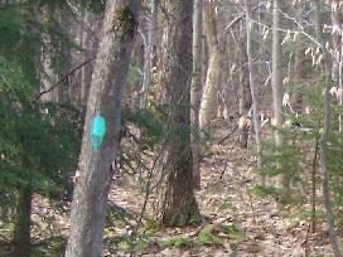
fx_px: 1417
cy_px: 295
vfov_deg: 10.2
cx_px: 484
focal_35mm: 143
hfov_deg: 13.2
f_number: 2.8
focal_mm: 6.3
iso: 400
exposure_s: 1/500
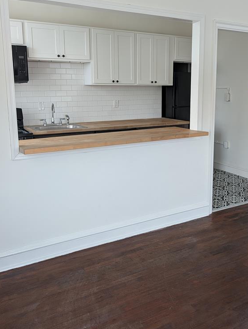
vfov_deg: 55.1
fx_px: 315
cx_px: 148
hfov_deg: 42.8
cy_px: 139
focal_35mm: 33
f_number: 1.68
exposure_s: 1/32.7
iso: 42
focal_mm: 6.9
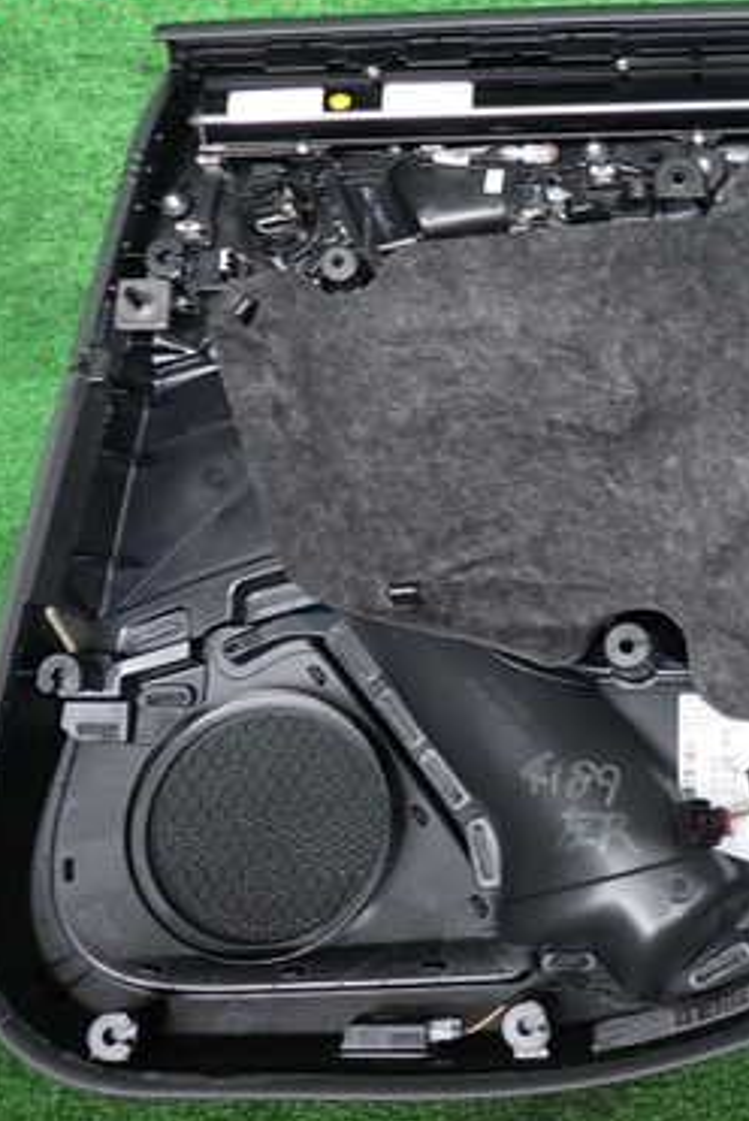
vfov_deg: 46.3
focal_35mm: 42
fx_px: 1308
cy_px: 607
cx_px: 695
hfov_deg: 30.3
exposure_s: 1/60
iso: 100
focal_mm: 4.5
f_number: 2
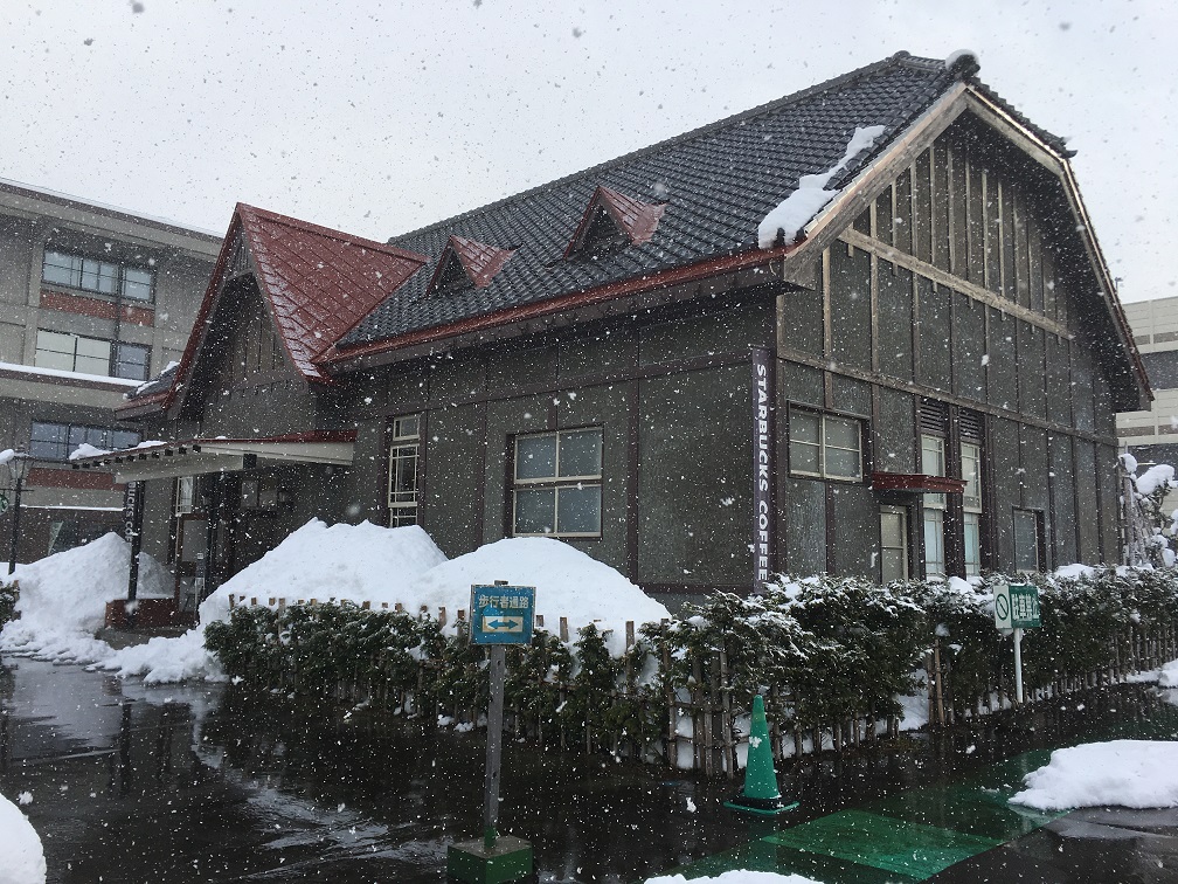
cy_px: 442
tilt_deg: +7.5
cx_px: 589
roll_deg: -2.2
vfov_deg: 48.2
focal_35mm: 29
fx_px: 987
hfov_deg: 61.7
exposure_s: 1/1068
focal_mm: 4.15
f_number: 2.2
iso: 25
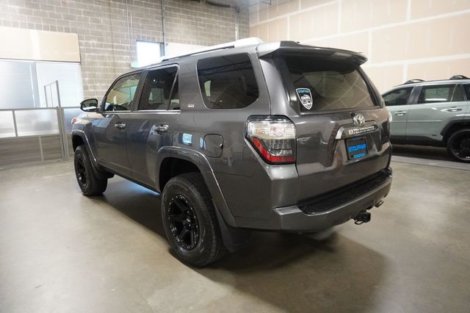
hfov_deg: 73.8
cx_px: 235
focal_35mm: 24
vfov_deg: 53.1
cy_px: 156
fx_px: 313
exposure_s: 1/160
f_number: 3.5
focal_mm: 16
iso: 5000
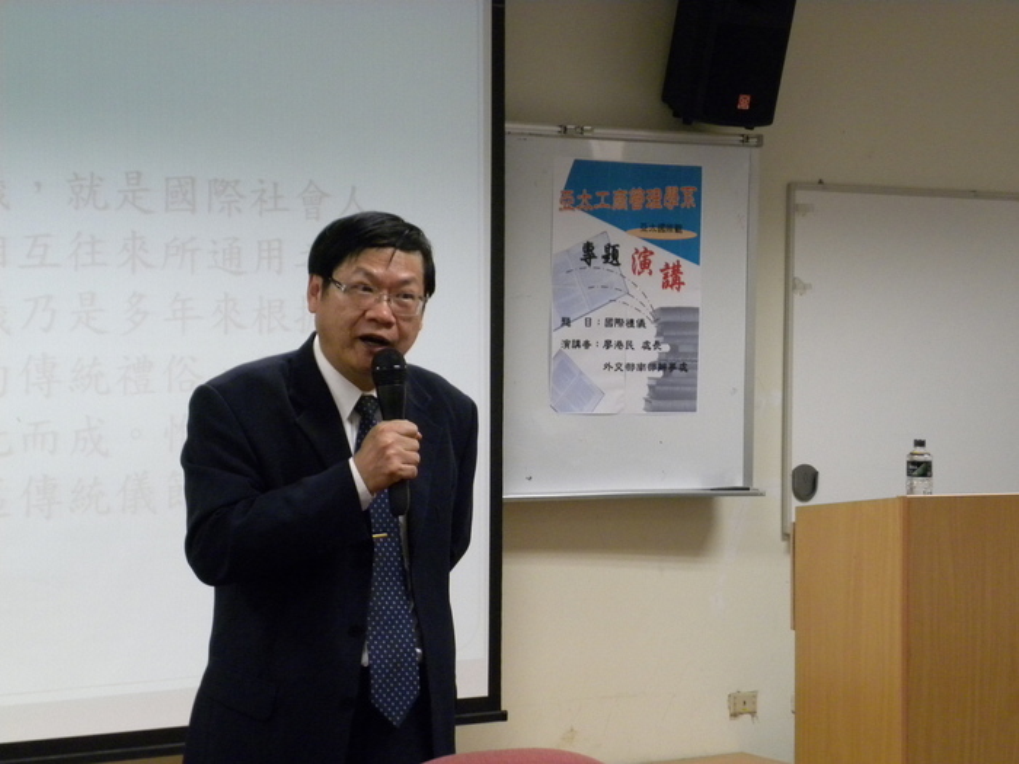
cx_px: 510
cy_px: 382
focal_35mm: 85
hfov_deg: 23.0
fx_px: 2502
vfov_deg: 17.4
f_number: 4
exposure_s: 1/34.8
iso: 400
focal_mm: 15.1
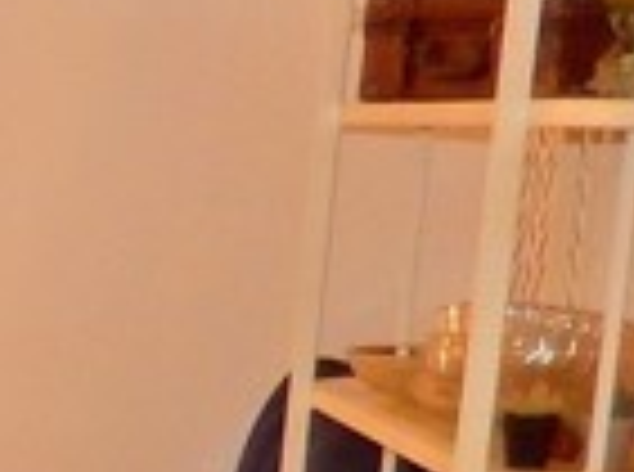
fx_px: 3325
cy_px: 881
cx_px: -1313
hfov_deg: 8.8
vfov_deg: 7.8
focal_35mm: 182
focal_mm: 4.5
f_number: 3.4
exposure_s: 1/30
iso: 220
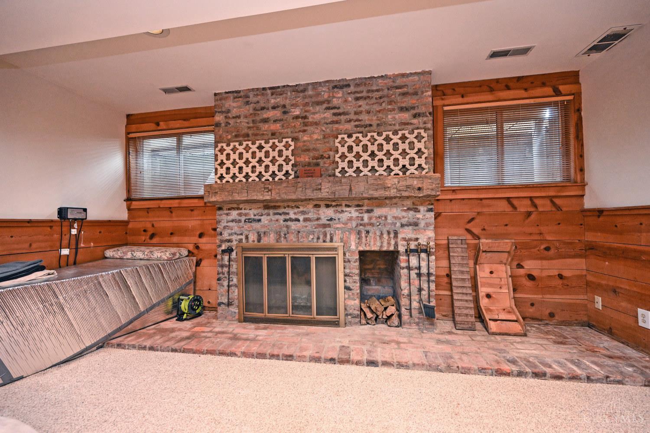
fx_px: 253
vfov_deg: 81.2
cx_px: 325
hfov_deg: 104.3
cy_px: 216
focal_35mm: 14
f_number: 4
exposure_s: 1/60
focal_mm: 14
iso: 3200
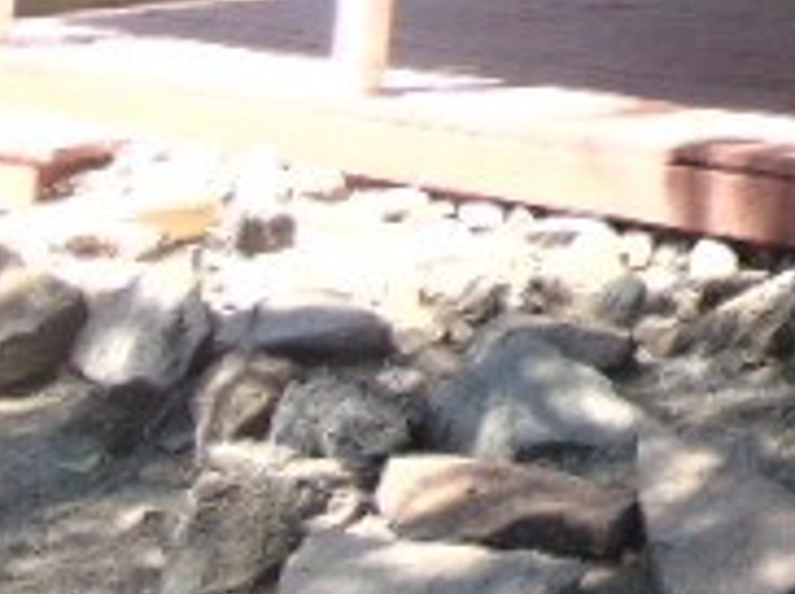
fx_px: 2018
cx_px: 1324
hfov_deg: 18.6
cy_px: -393
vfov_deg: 15.0
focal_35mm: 88
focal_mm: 4.5
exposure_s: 1/200
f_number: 3
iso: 80
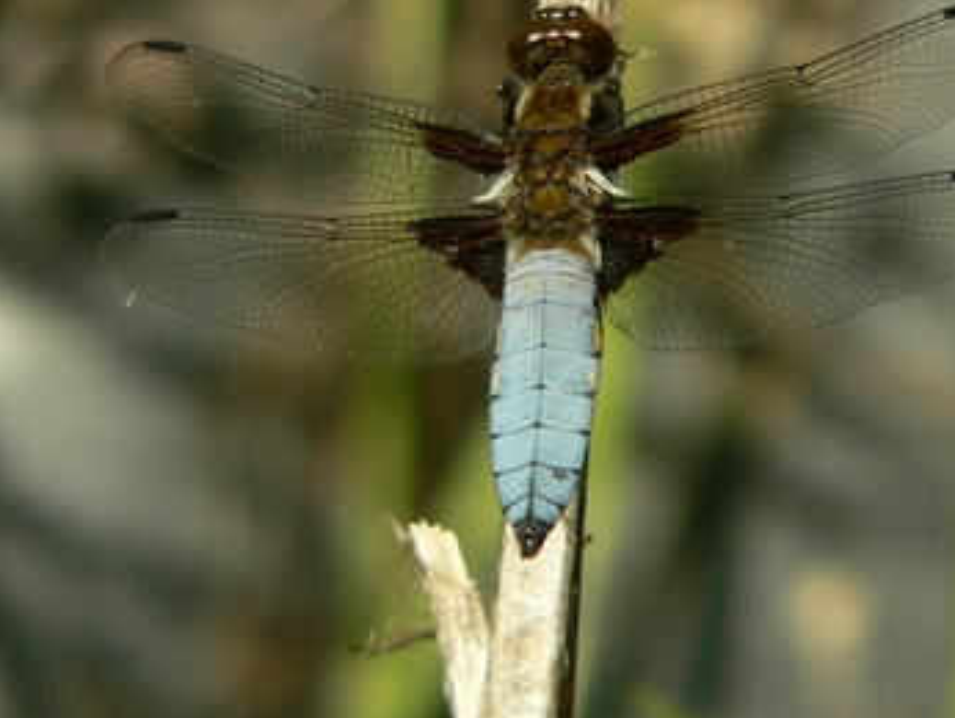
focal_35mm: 799
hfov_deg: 2.5
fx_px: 22058
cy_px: 262
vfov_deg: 1.9
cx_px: 480
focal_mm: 72
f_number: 4
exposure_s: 1/640
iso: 80
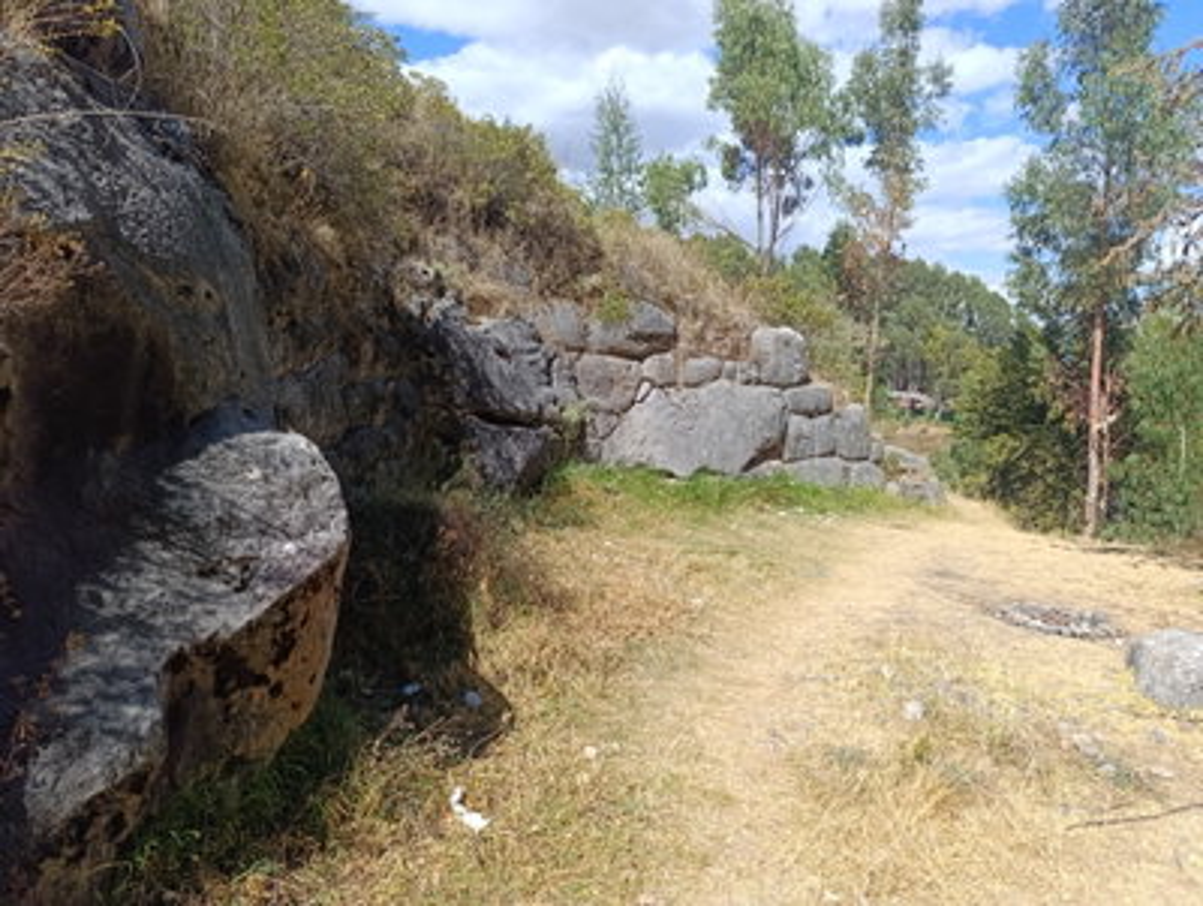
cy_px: 453
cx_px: 602
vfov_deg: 59.0
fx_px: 800
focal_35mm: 23
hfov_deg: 73.9
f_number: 1.6
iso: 50
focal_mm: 6.14
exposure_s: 1/417
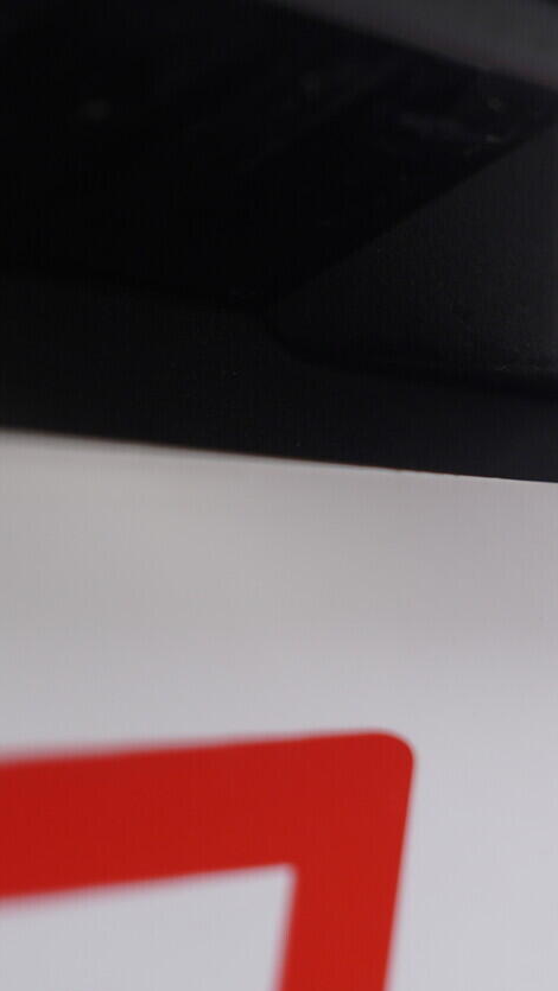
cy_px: 437
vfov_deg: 32.3
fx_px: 1709
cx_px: 681
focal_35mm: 65
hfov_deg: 17.6
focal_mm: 24
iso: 125
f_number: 2.8
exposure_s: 1/40
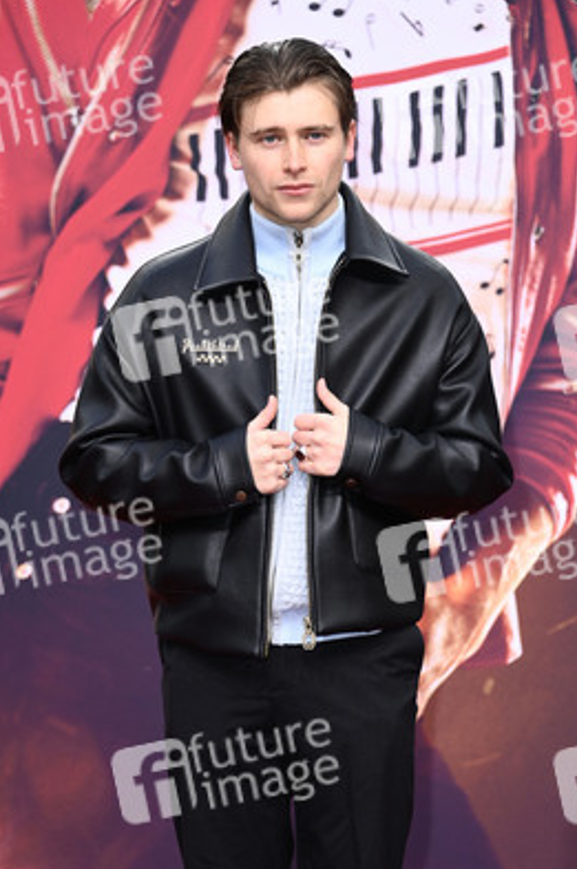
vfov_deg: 17.4
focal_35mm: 118
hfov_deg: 11.6
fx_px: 2844
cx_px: 290
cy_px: 440
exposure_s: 1/250
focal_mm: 116
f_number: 5.6
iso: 320
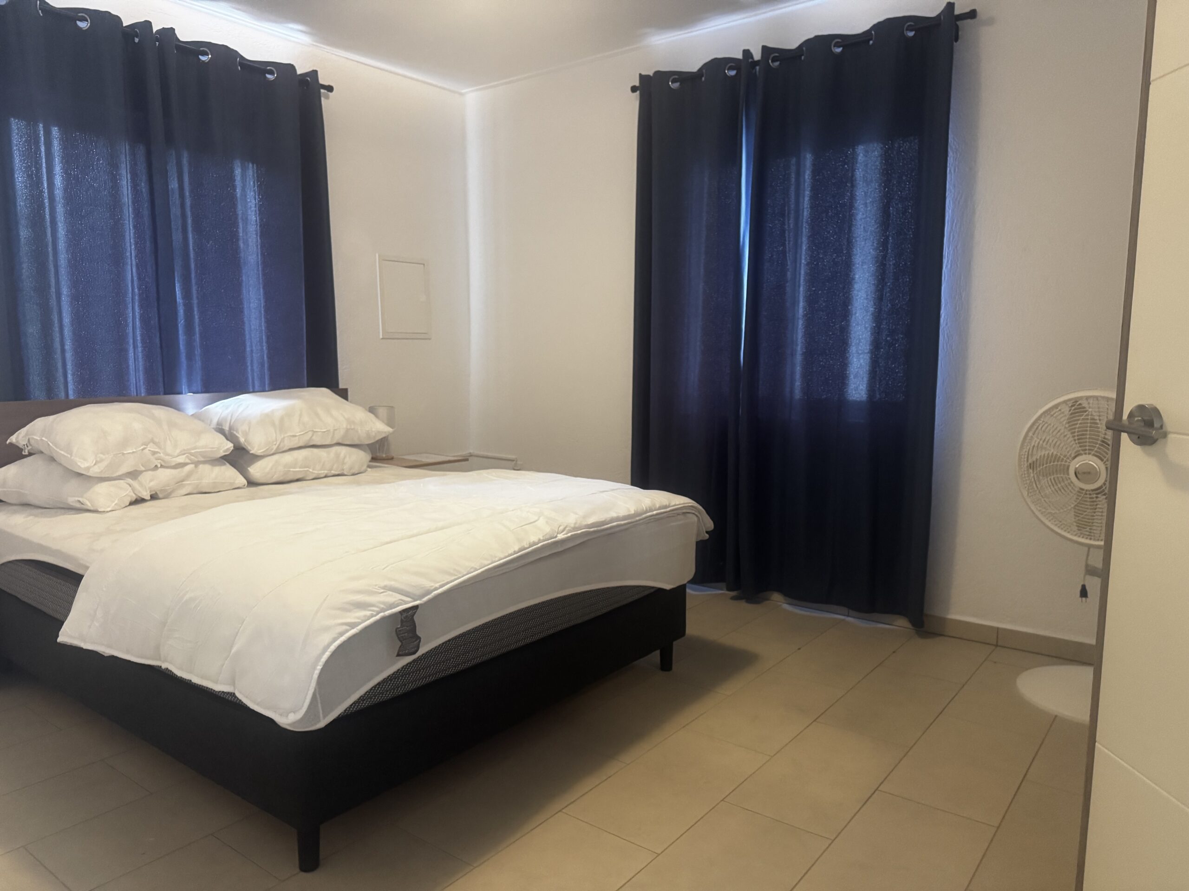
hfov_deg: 71.6
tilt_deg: -6.8
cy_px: 446
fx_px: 824
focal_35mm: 24
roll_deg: +0.6
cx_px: 594
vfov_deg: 56.8
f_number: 1.78
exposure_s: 1/60
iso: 640
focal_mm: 6.76
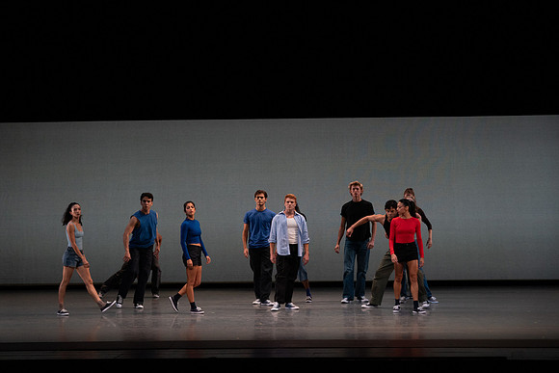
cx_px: 280
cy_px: 186
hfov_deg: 17.1
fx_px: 1864
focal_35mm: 120
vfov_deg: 11.4
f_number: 7.1
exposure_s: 1/640
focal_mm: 120
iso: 4000
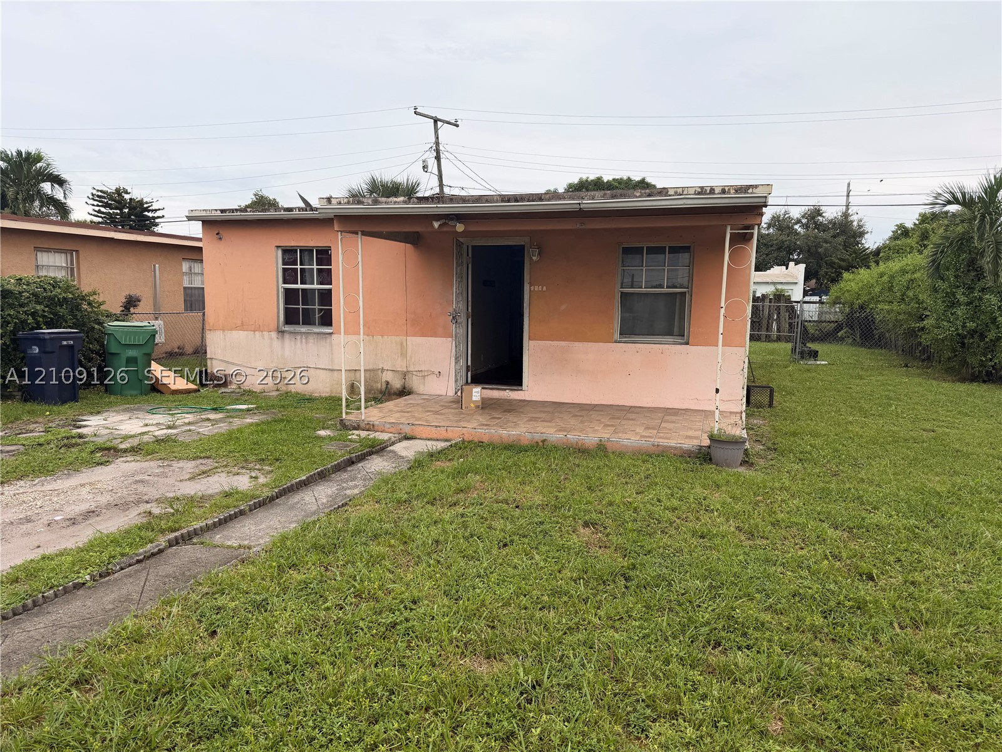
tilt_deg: -7.1
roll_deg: -0.6
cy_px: 376
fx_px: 695
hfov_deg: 71.6
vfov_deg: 56.8
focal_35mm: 24
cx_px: 501
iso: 80
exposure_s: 1/2169
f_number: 1.78
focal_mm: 6.76
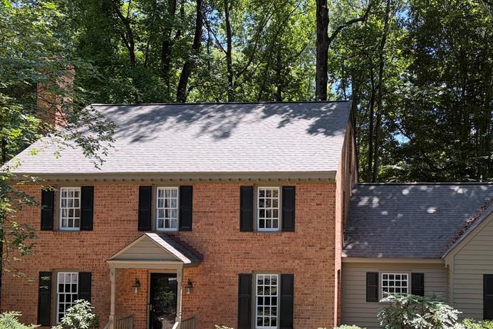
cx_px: 336
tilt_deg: +3.0
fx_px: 548
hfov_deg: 47.5
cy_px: 223
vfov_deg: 33.1
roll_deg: -1.4
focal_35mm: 40
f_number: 1.6
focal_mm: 5.96
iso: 64
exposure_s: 1/395
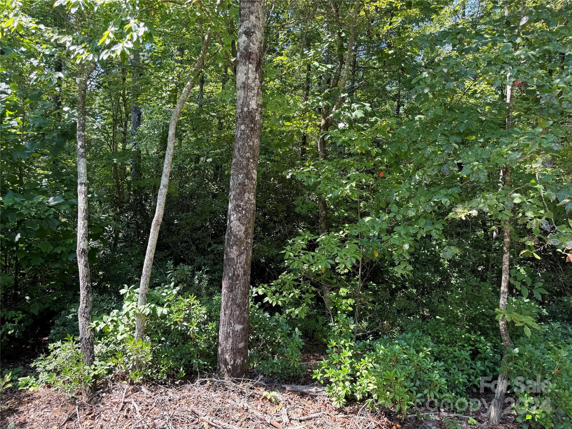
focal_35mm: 24
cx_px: 286
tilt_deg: -2.4
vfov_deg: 56.8
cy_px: 214
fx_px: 397
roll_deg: -2.4
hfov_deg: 71.6
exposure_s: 1/315
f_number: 1.78
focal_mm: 6.76
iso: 80
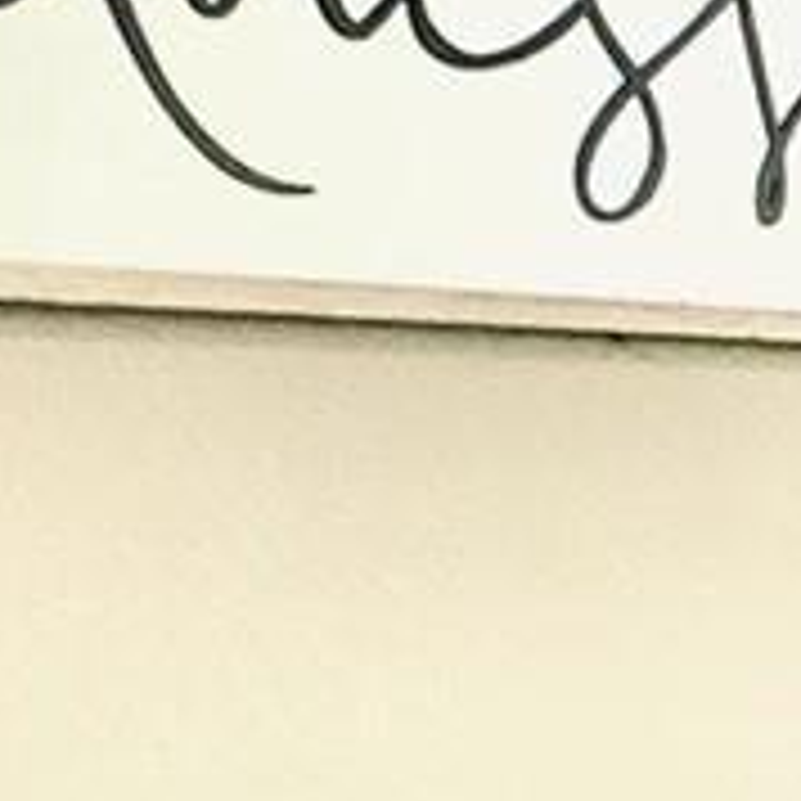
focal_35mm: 111
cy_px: 846
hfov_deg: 7.4
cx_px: 3488
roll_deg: -0.2
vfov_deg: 15.3
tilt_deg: -6.4
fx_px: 2906
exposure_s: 1/120
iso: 160
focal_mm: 2.22
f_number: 2.2
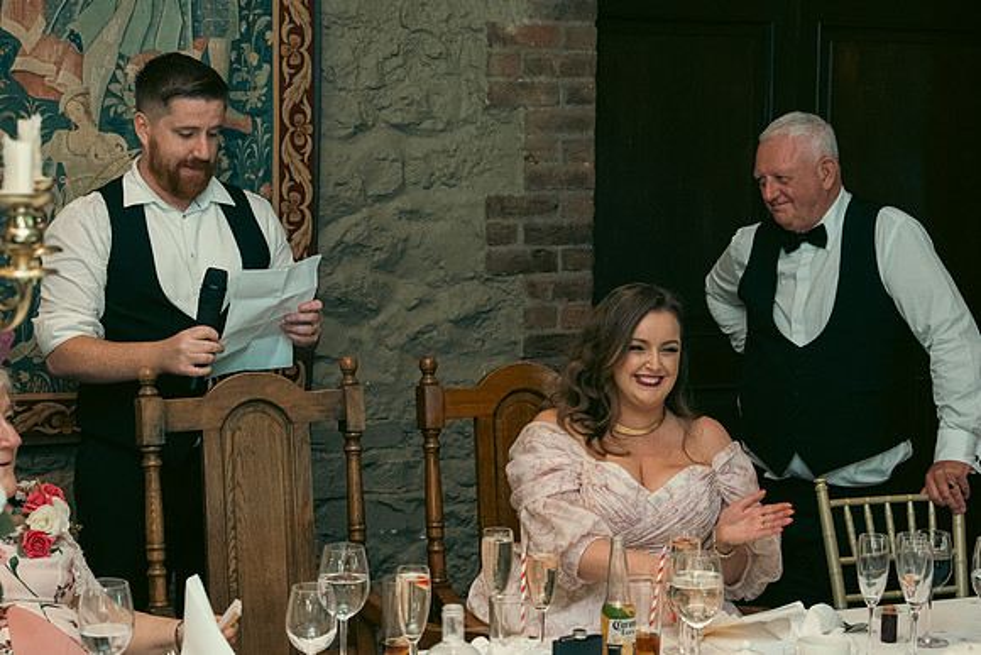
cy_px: 328
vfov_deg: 18.2
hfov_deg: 27.0
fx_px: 2044
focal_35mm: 75
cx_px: 490
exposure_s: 1/160
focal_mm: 50
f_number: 3.5
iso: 2500
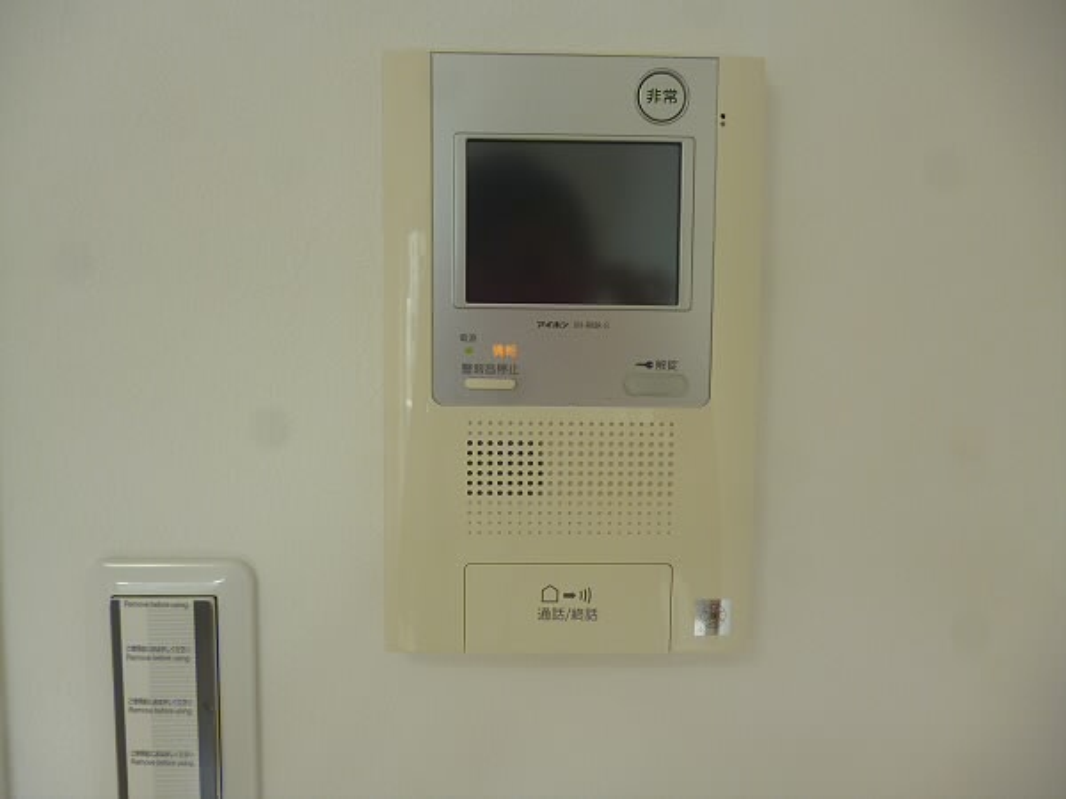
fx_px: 862
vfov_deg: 49.7
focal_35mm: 28
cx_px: 533
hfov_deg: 63.4
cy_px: 400
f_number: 3.1
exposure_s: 1/60
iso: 160
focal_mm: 5
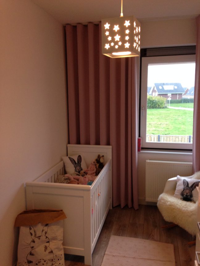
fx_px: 254
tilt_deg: -9.6
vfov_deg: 55.4
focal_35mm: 33
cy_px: 133
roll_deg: +0.2
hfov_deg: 42.9
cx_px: 100
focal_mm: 4.12
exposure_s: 1/20
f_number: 2.4
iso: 125
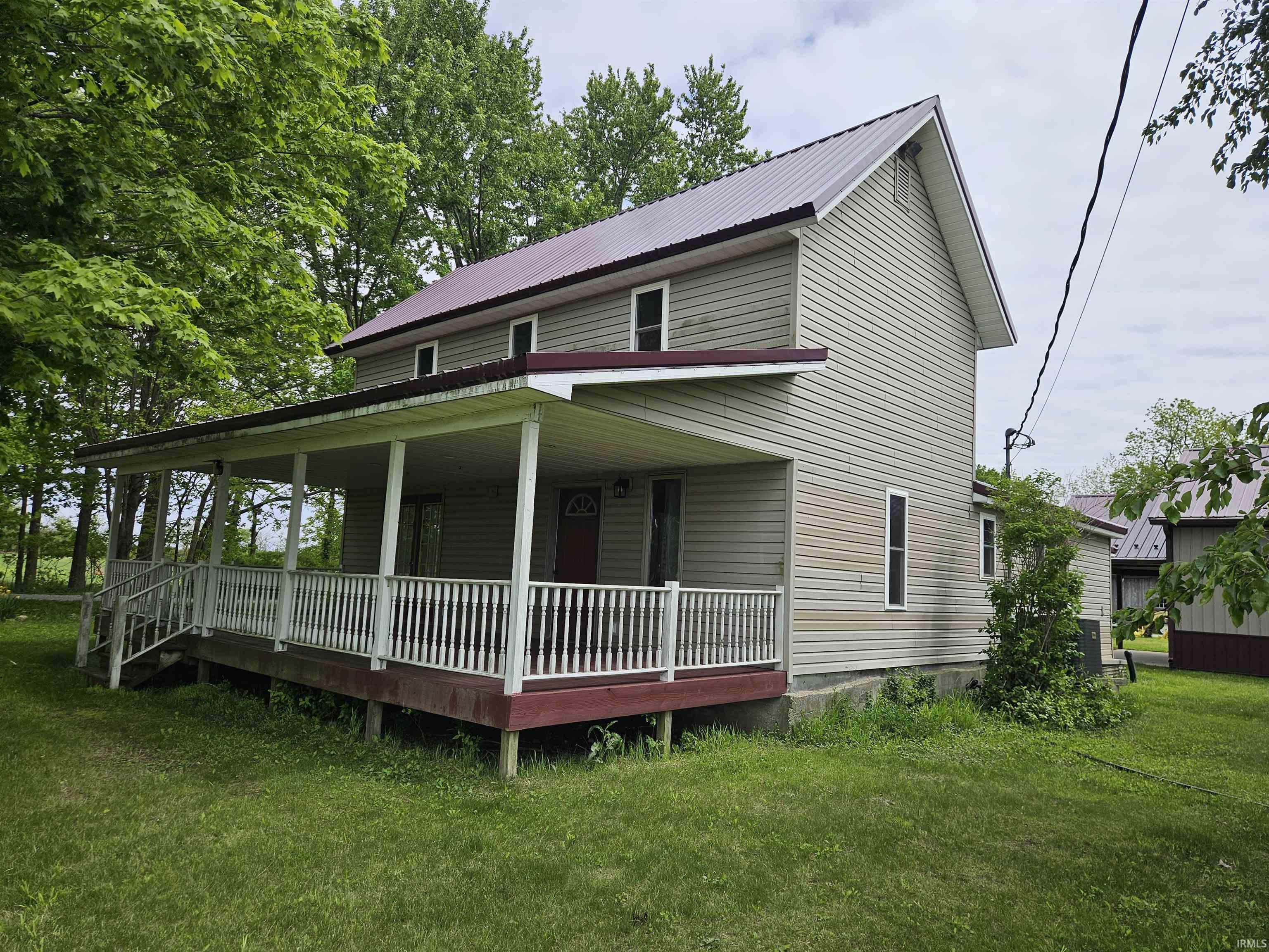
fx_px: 843
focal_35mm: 23
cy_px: 476
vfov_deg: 58.9
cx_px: 634
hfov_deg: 73.9
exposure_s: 1/1957
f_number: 1.8
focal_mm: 5.4
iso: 25
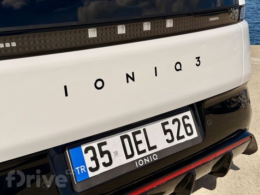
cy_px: 98
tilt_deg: -19.7
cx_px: 130
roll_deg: -0.1
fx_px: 361
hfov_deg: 39.7
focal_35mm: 48
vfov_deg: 30.3
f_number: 1.78
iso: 50
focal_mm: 6.76
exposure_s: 1/11364
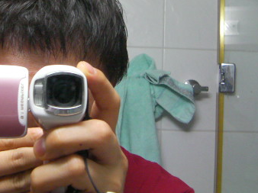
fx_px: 536
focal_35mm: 72
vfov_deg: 20.0
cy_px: 18
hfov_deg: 26.8
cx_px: 73
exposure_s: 1/22
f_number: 3.5
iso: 200
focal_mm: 6.8
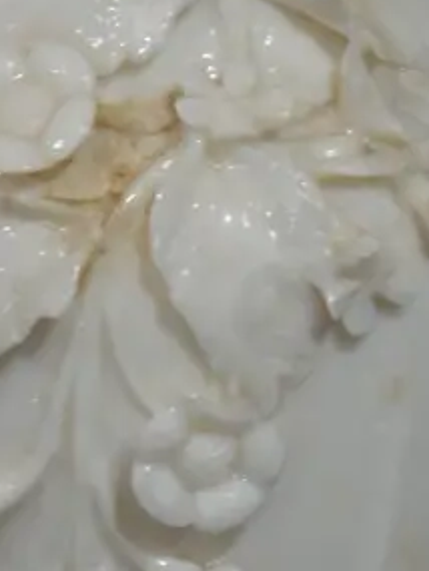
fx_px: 4987
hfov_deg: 4.9
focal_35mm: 302
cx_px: 226
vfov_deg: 6.6
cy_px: 379
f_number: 5.6
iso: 800
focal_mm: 42
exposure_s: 1/100
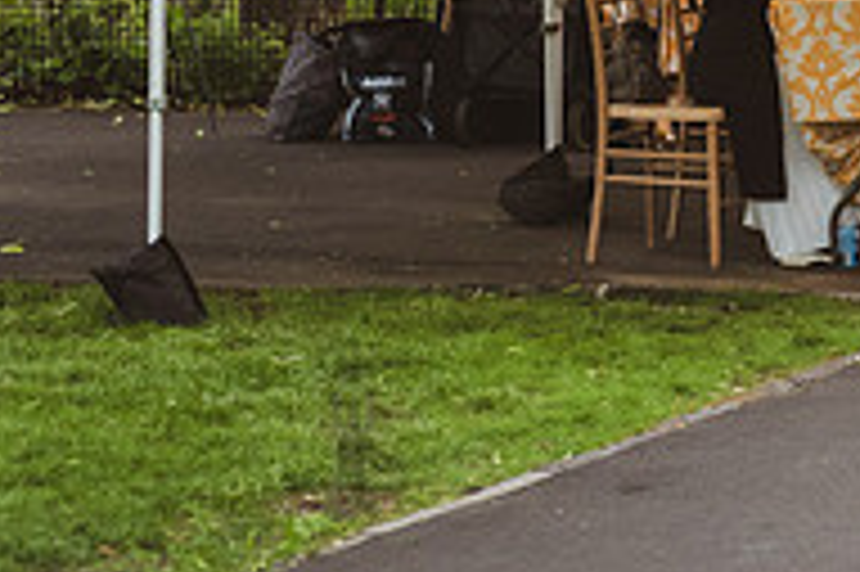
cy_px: -214
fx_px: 5800
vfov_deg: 5.6
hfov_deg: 8.3
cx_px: 1220
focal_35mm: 243
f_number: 3.2
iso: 1000
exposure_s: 1/500
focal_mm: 80
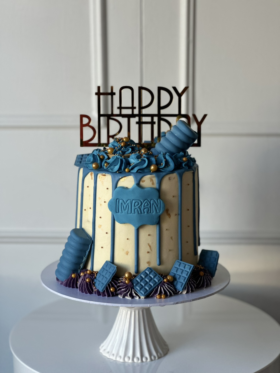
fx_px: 830
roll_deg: +0.6
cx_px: 140
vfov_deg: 25.3
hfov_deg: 19.1
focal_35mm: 77
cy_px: 186
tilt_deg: -10.7
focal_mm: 9
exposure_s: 1/121
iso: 160
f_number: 2.8
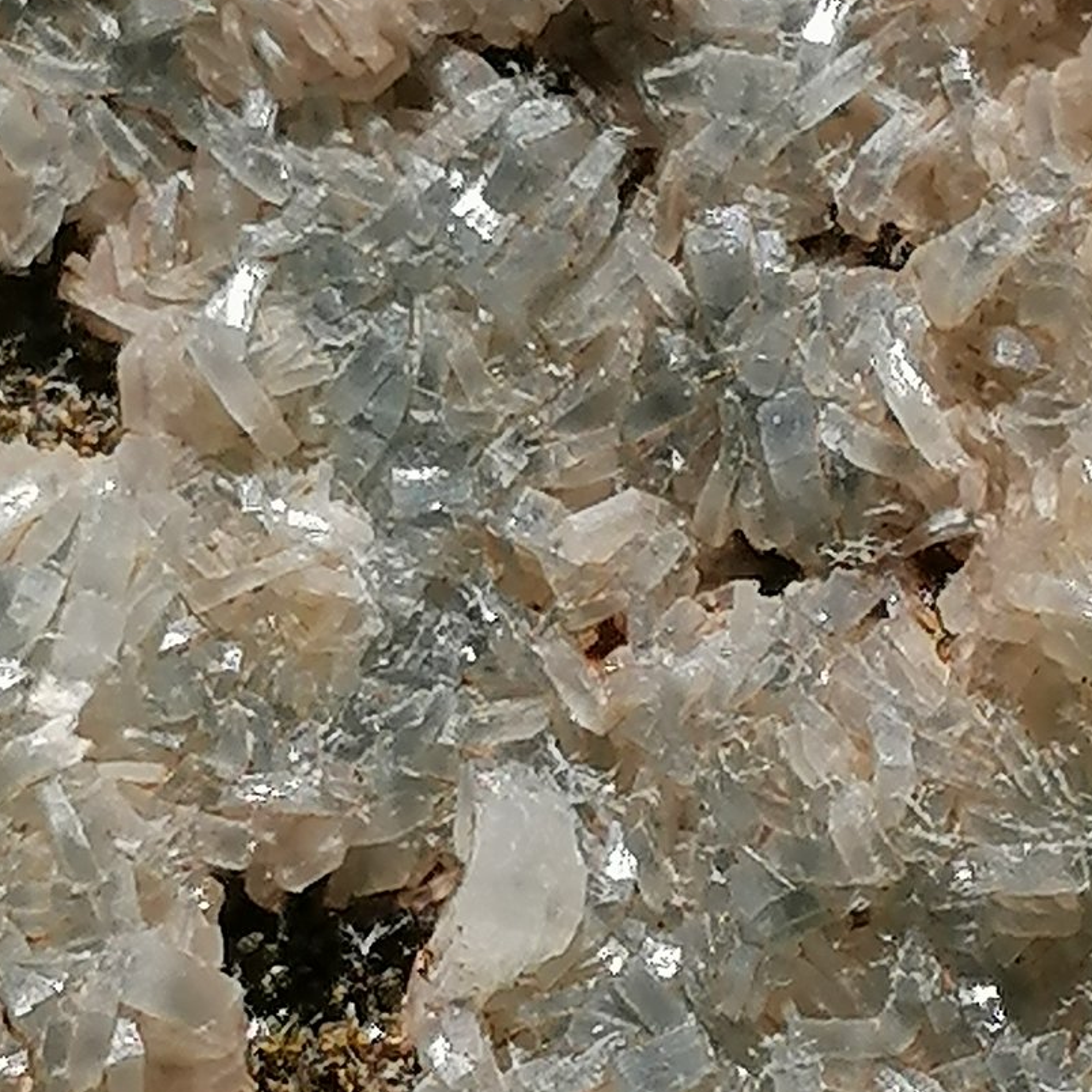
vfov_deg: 8.2
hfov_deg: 8.2
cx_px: 590
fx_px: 7602
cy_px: 502
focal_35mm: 213
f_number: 1.8
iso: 50
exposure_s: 1/1081
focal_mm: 4.75
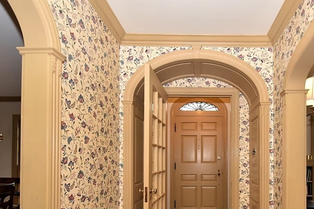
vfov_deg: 51.4
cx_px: 209
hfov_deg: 71.6
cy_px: 150
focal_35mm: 24
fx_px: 209
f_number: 11
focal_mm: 10
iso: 800
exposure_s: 1/60
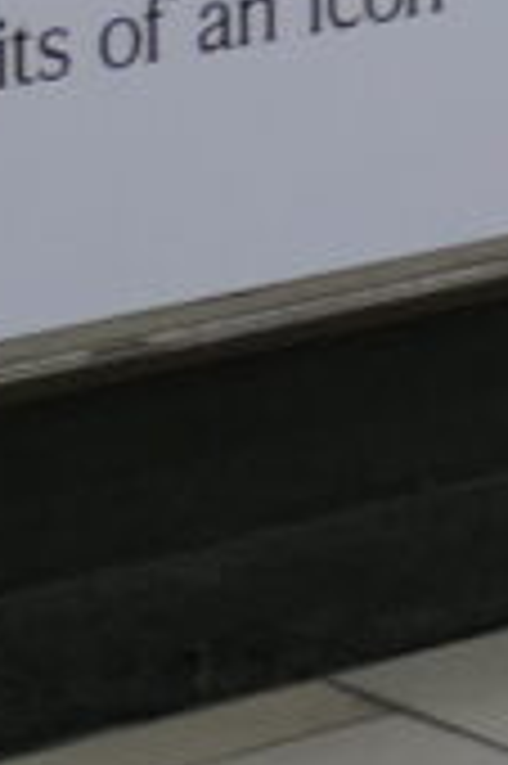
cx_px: 1731
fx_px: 5747
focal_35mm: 271
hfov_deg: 4.7
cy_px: -1161
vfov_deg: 7.1
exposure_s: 1/100
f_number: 1.8
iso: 125
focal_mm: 8.8
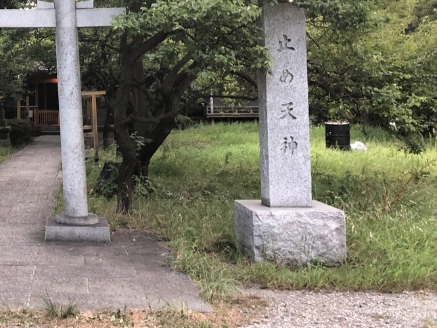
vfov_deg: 27.2
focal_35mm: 52
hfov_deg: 34.7
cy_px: 39
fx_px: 657
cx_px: 43
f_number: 1.8
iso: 32
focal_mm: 4
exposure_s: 1/30
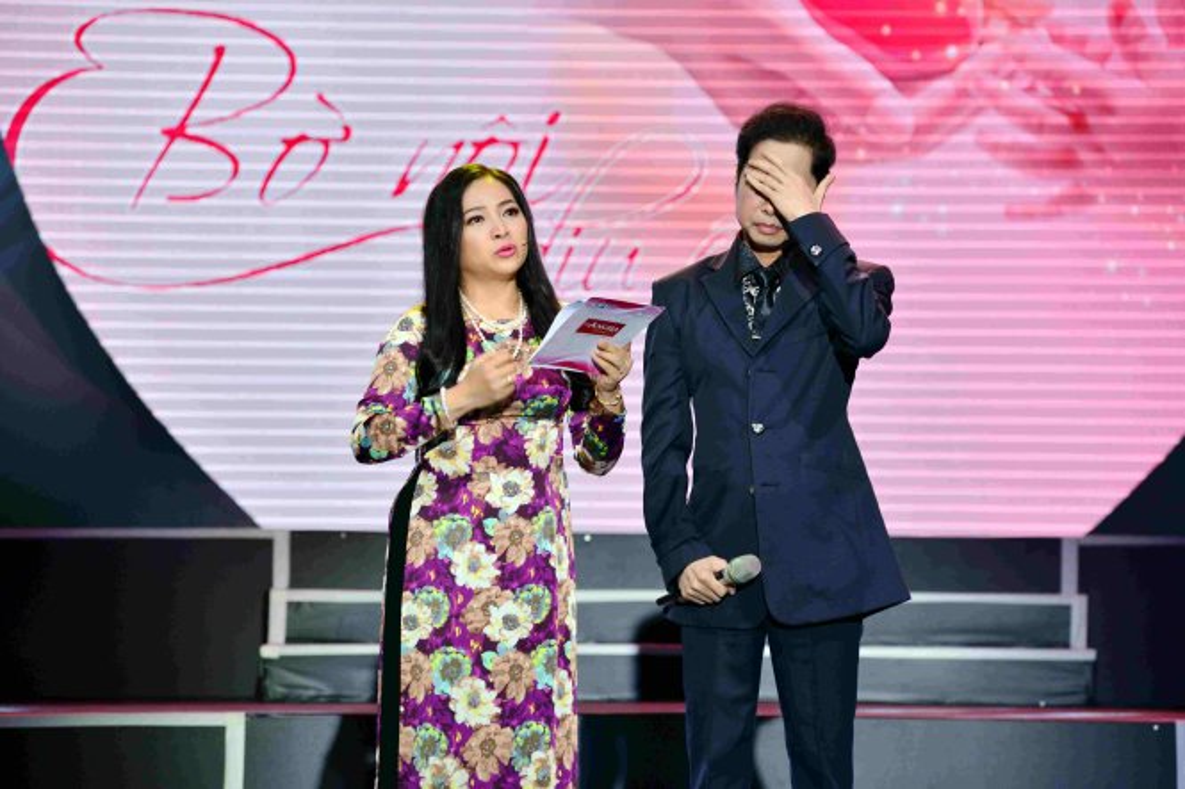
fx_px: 5101
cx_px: 592
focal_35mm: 155
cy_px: 394
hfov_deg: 13.3
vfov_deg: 8.9
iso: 800
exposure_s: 1/160
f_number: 5
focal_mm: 155
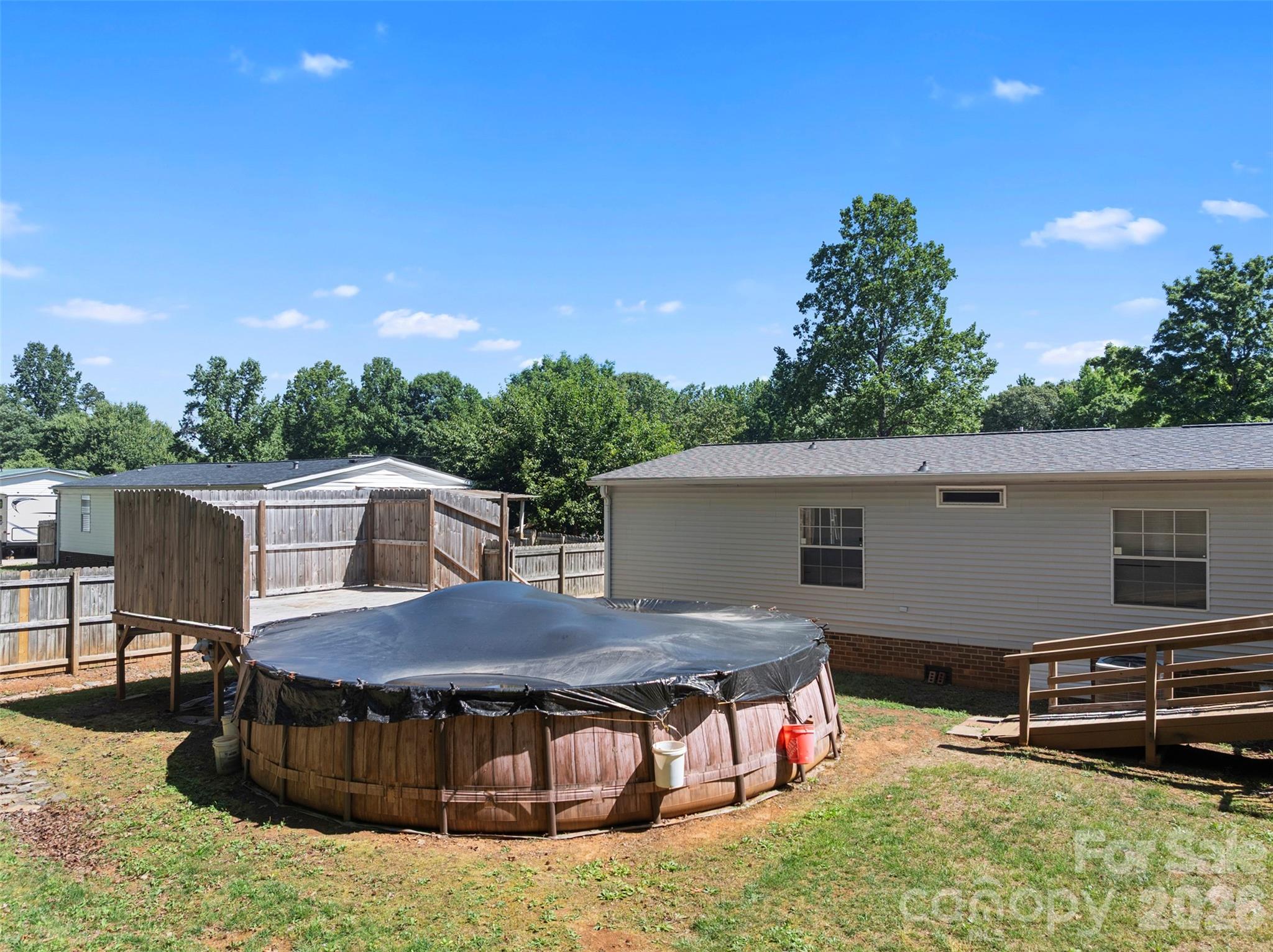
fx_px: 882
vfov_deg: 56.8
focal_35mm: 24
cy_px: 476
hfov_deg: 71.6
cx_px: 636
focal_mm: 12.29
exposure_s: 1/800
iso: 110
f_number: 2.8
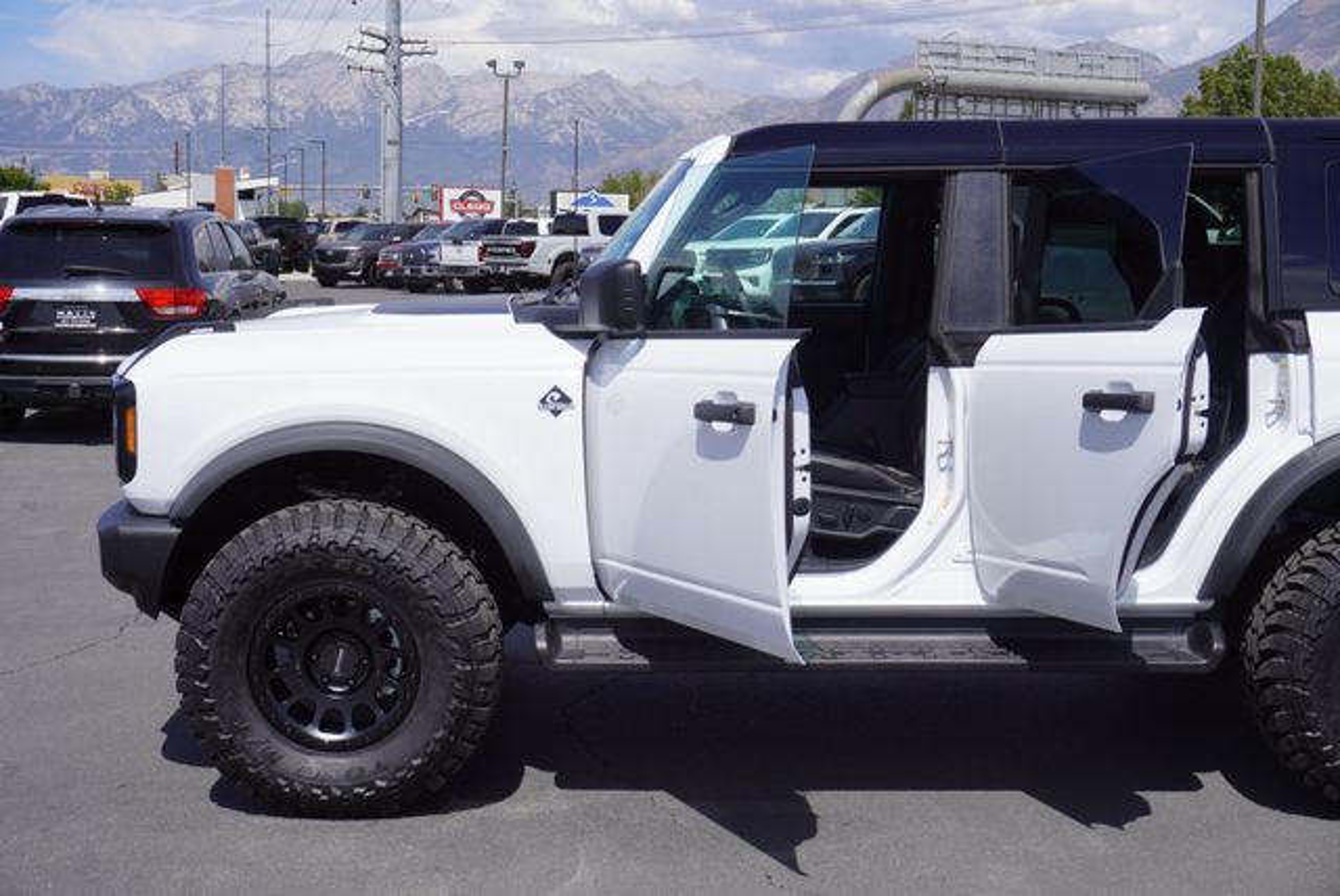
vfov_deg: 29.0
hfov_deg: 42.3
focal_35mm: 46
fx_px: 1732
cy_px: 448
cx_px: 670
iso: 100
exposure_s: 1/200
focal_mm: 31
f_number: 11
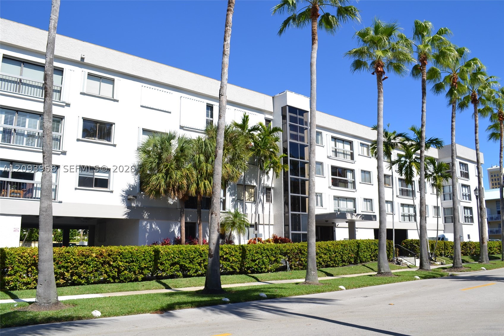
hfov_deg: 67.4
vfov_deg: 47.9
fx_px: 378
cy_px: 168
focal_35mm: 27
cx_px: 252
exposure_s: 1/250
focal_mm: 18
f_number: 8
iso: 100
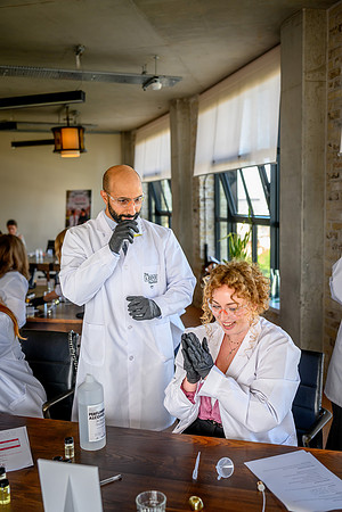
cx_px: 171
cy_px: 256
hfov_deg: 37.9
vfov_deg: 54.4
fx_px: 499
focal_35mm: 35
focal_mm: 35
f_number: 2.5
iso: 1100
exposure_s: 1/500
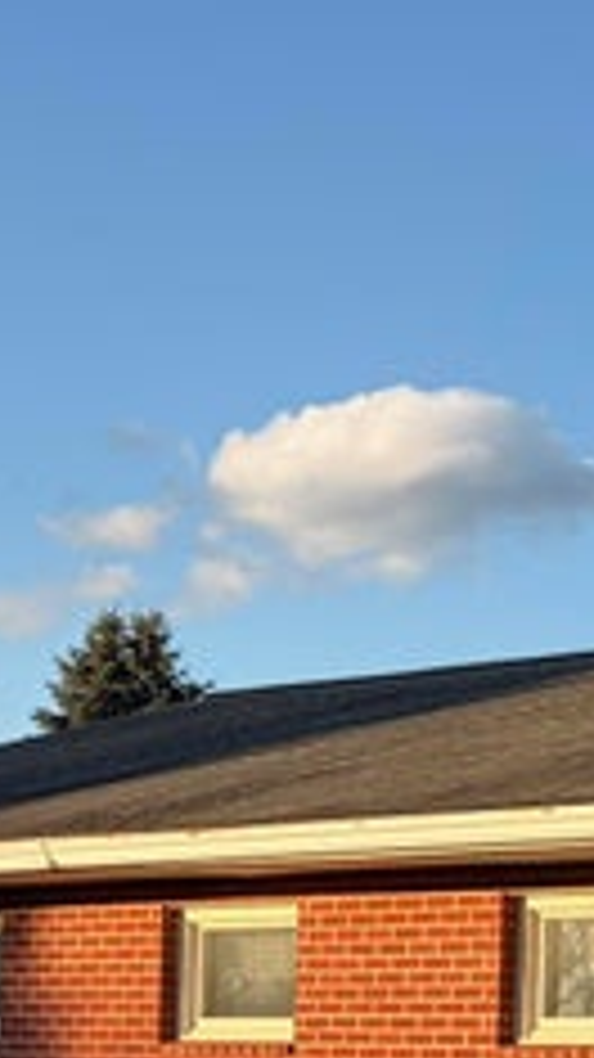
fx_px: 2887
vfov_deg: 20.0
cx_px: 1163
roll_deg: -0.5
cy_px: 1112
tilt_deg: +0.5
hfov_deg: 10.8
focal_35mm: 103
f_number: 1.6
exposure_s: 1/1155
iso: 50
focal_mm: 5.96
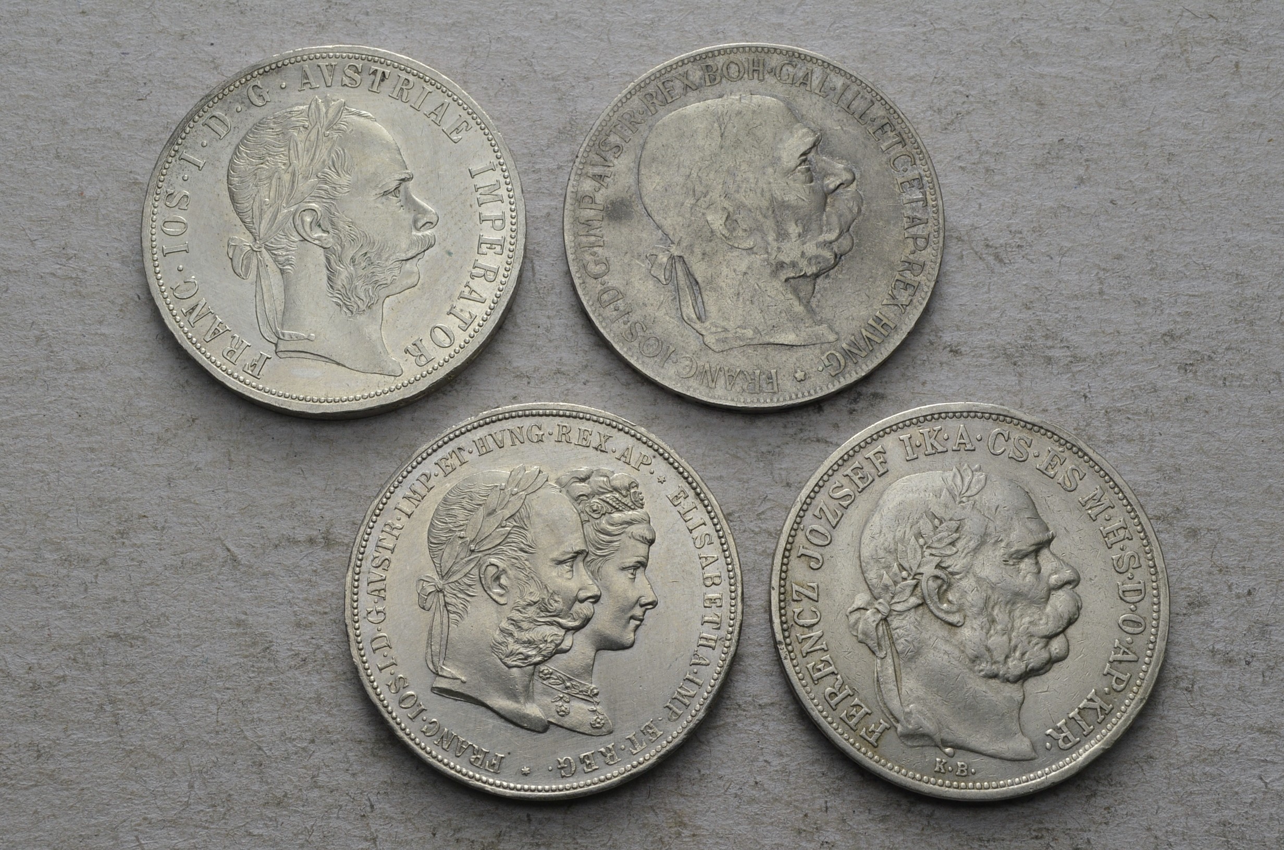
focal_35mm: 57
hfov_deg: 35.1
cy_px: 425
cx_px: 642
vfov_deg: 23.7
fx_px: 2029
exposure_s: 1/250
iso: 400
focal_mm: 38
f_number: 14
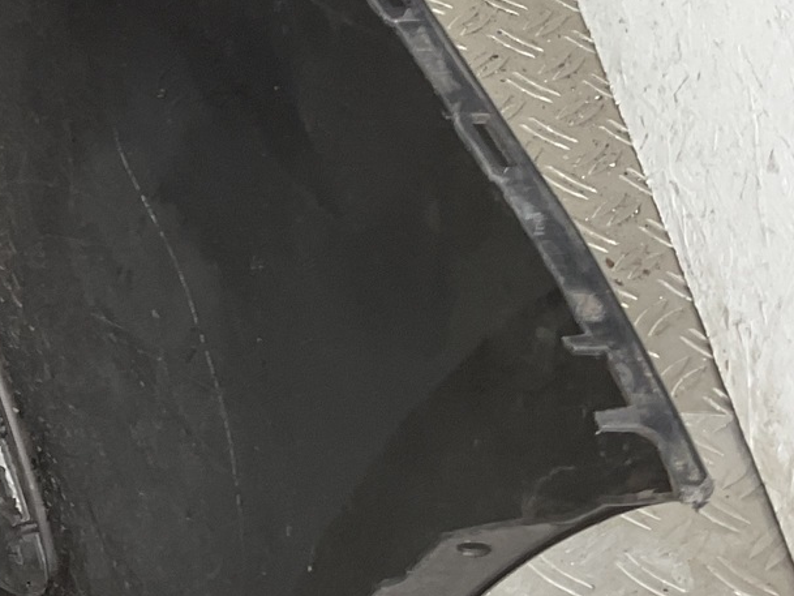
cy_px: 313
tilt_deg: -44.0
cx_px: -416
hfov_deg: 18.1
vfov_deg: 15.4
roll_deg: +2.5
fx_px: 2202
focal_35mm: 96
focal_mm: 3
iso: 25
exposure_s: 1/100
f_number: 1.8
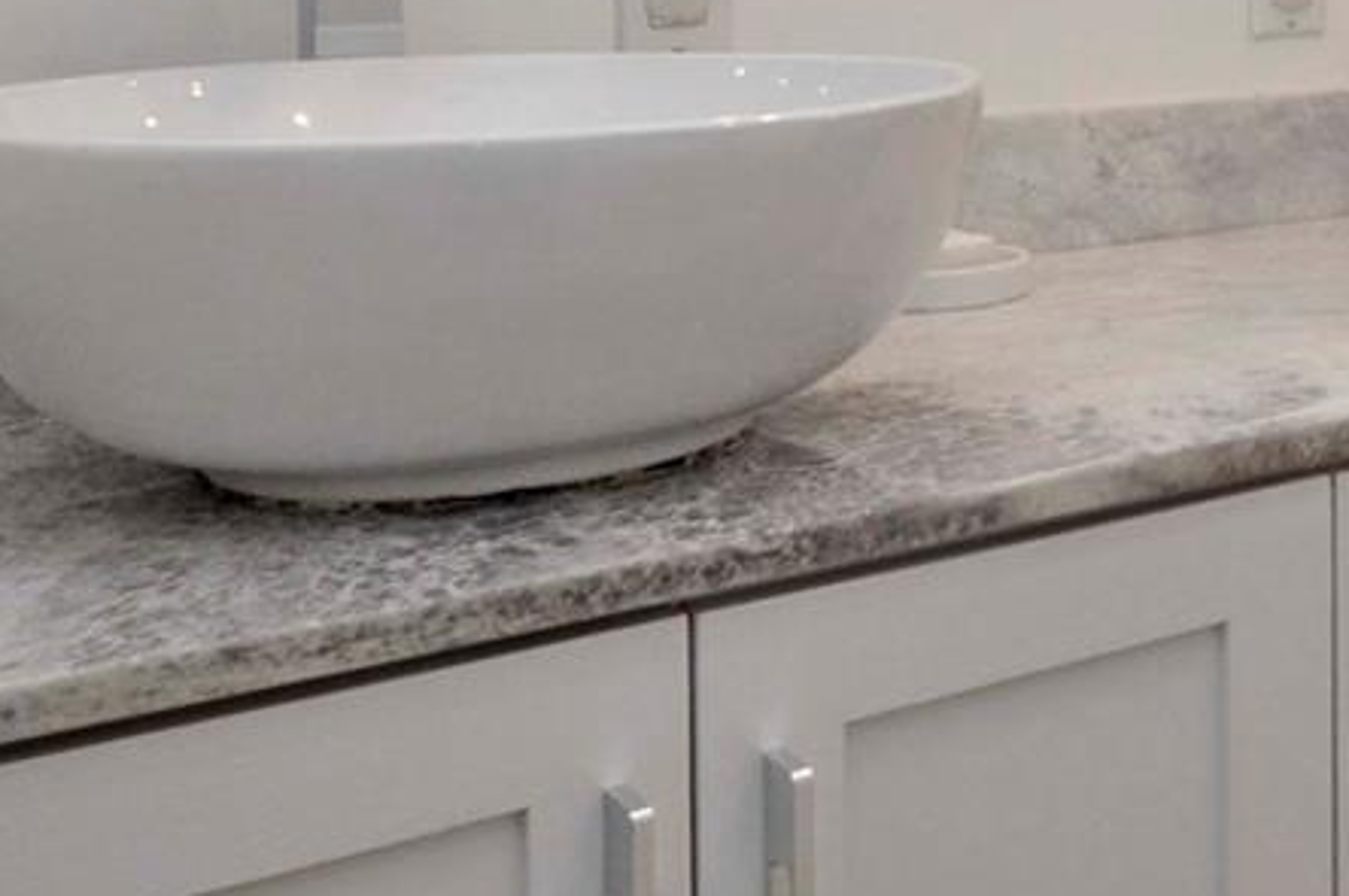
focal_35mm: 54
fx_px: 2021
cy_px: -82
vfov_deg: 23.5
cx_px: 1644
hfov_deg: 30.8
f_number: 18
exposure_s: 1/6
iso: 400
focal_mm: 10
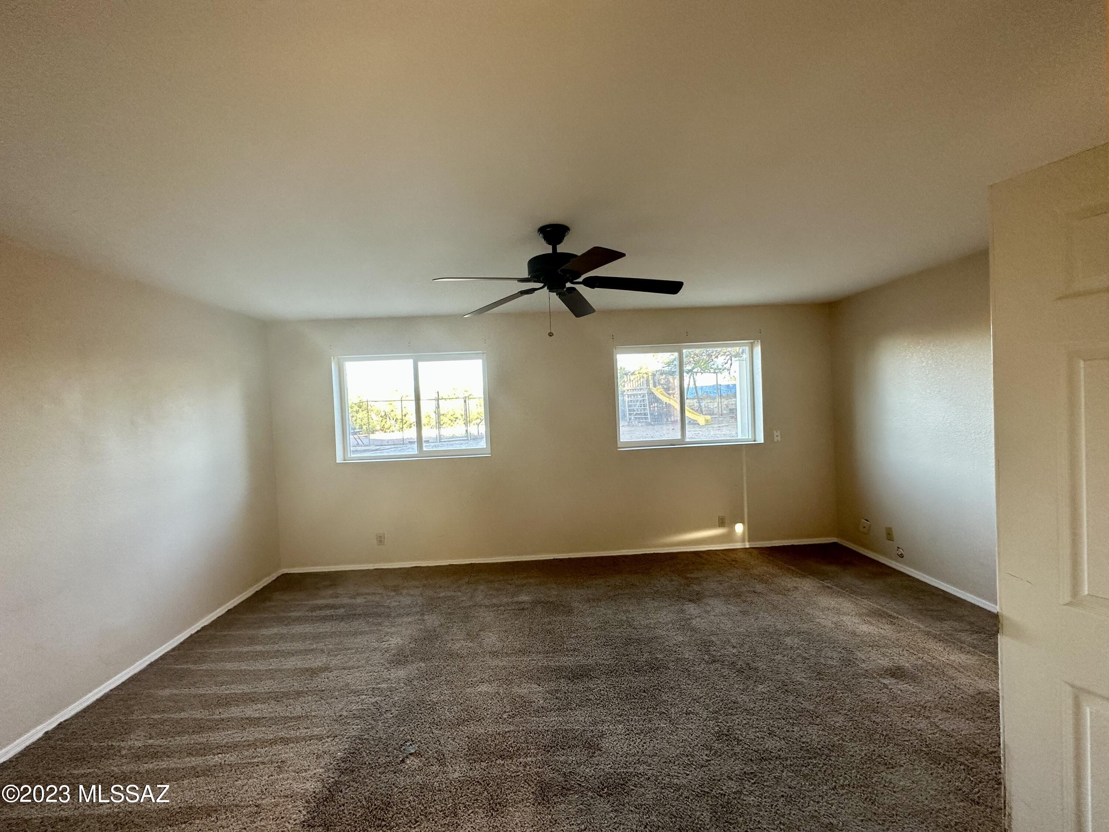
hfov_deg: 102.1
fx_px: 449
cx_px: 554
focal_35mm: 14
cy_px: 416
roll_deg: +2.3
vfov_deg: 85.7
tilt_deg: -1.1
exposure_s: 1/120
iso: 200
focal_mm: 2.22
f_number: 2.2
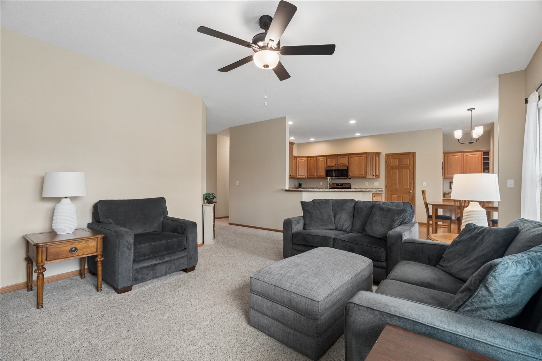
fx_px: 241
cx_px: 271
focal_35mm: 16
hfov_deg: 96.7
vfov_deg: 73.7
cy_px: 180
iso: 400
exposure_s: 1/5
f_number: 10
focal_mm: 16
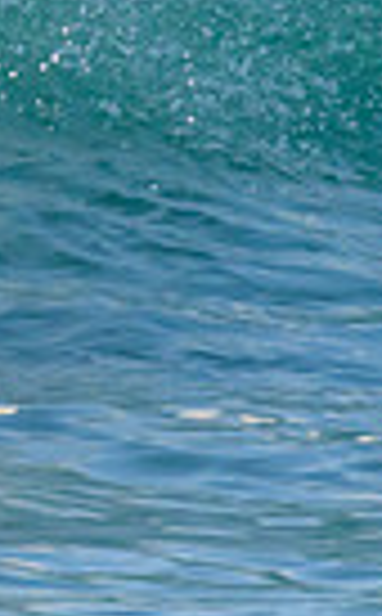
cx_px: -501
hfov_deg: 0.3
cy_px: -360
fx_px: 79339
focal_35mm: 4738
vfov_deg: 0.4
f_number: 11
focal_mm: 800
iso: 1600
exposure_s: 1/2000
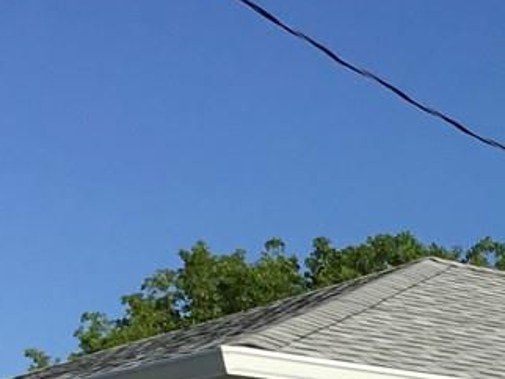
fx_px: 2248
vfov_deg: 9.3
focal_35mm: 154
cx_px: 743
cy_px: 625
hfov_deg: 12.2
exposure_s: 1/2262
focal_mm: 3.3
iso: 25
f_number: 2.4
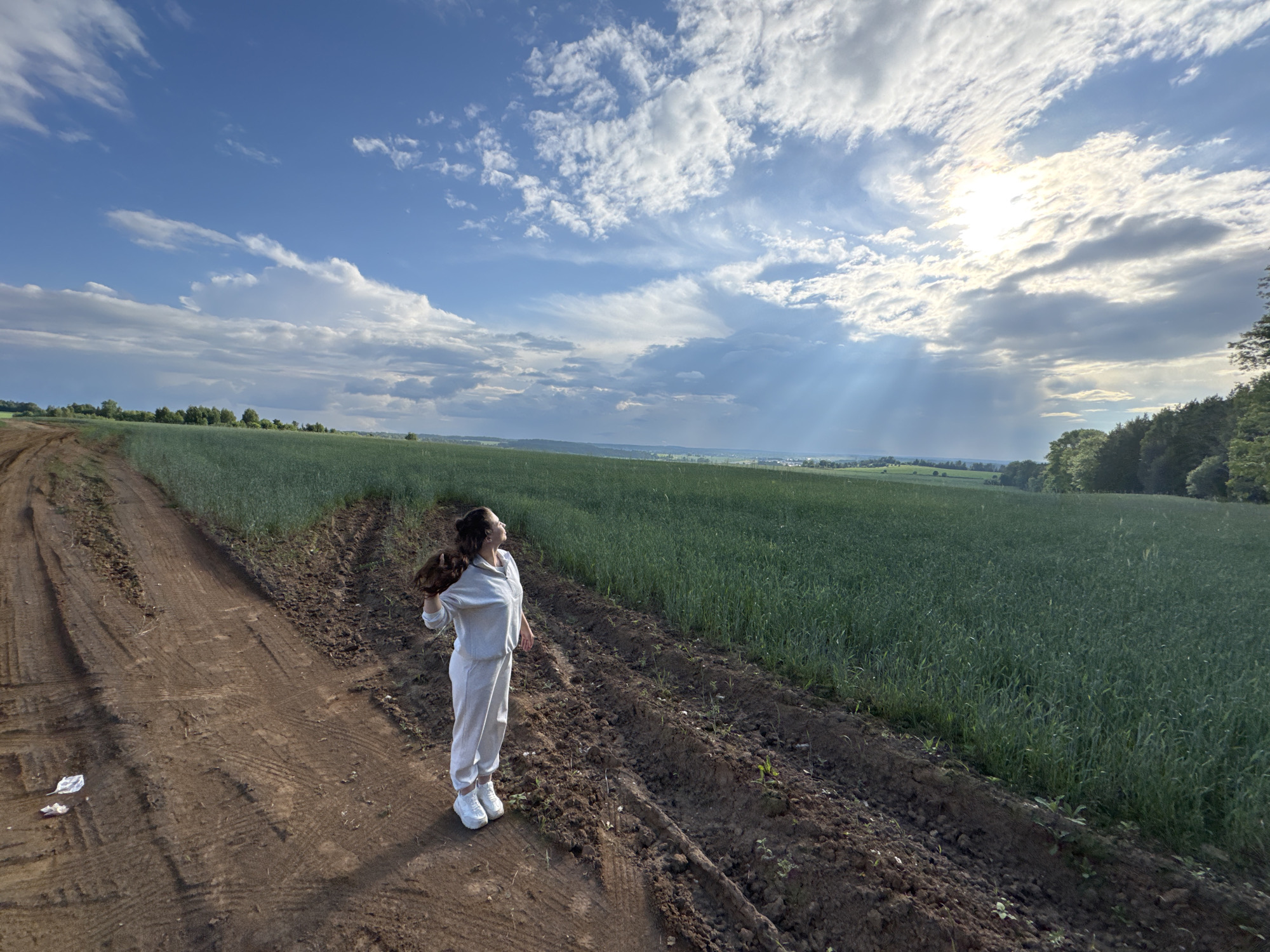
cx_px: 635
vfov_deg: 85.7
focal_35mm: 14
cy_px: 476
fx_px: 514
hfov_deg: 102.1
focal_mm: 2.22
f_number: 2.2
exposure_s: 1/1506
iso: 40
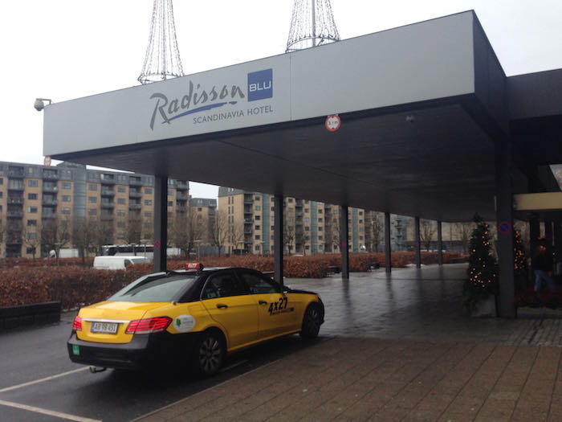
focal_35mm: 33
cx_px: 281
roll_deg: -0.1
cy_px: 211
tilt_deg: +5.5
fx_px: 536
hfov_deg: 55.4
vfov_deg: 42.9
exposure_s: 1/120
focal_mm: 4.12
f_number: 2.4
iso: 64
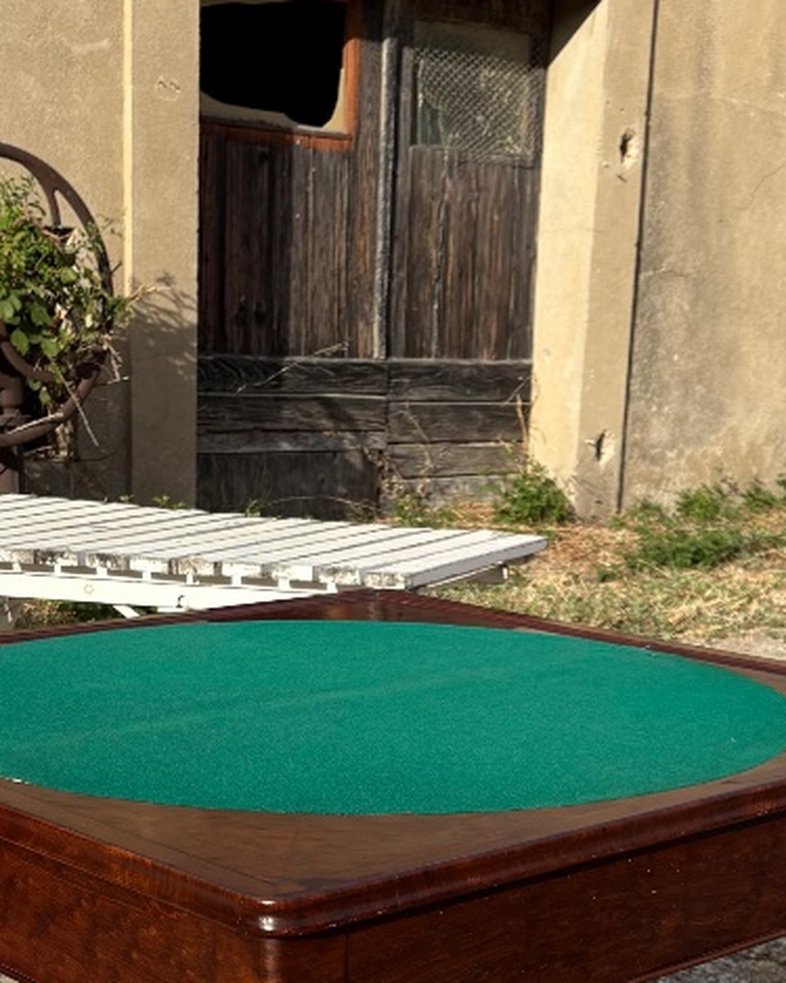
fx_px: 1891
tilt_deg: -15.2
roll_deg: -2.9
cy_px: 889
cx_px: 350
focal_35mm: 65
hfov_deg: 23.5
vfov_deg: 28.0
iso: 50
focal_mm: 5.96
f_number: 1.6
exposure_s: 1/2208
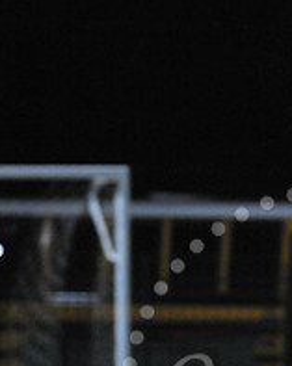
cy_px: 405
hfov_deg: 2.0
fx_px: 8392
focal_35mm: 775
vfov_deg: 2.5
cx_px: 344
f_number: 5.6
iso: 6400
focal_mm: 280
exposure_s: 1/200
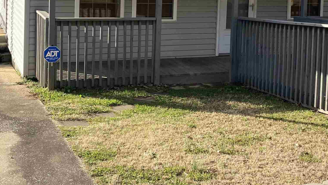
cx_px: 211
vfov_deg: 19.1
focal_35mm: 62
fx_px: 539
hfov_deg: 33.6
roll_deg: -3.0
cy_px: 16
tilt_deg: -6.5
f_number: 1.8
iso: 20
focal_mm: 3.99
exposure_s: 1/1000
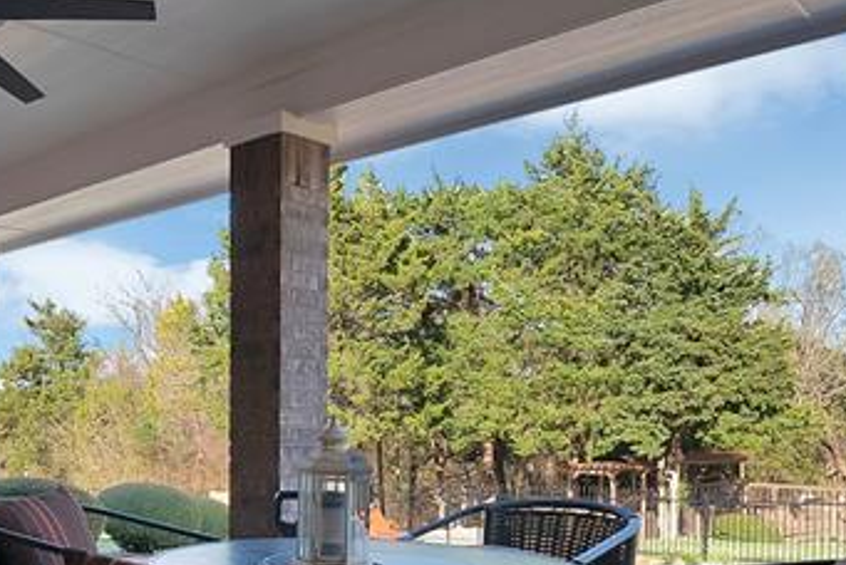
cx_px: 206
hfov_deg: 50.8
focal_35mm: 36
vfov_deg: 36.3
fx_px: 847
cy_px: 404
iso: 640
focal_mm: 12
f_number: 9
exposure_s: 1/125
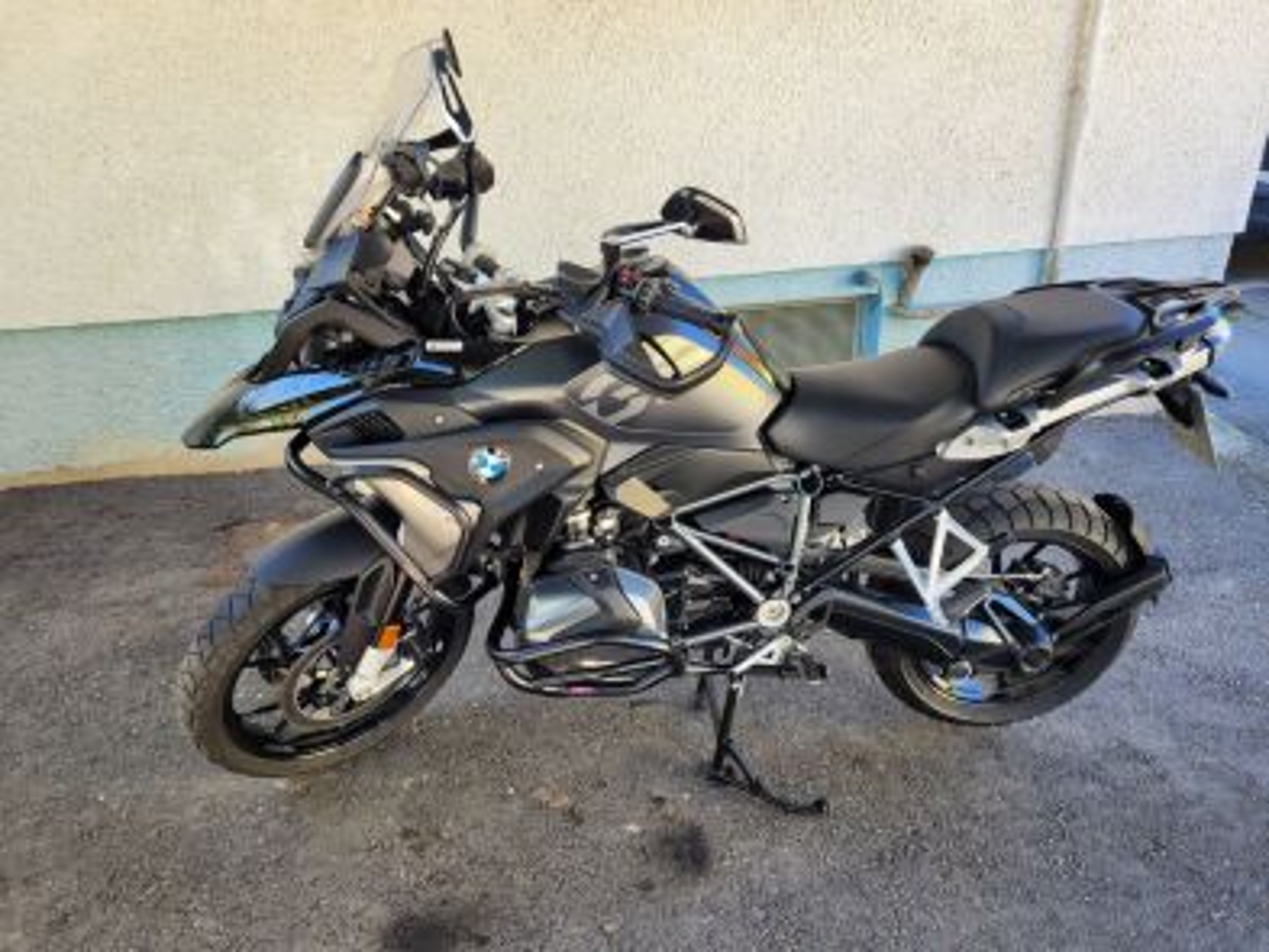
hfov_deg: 67.3
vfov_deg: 53.1
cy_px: 476
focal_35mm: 26
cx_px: 634
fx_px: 953
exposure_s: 1/155
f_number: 1.8
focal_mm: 5.4
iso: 40
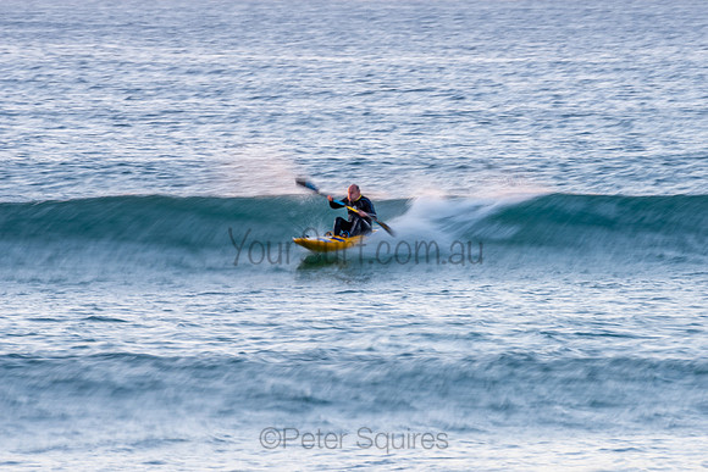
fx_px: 10243
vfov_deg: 2.6
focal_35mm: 521
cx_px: 357
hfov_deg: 4.0
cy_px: 234
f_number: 14
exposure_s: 1/6
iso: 64
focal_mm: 500
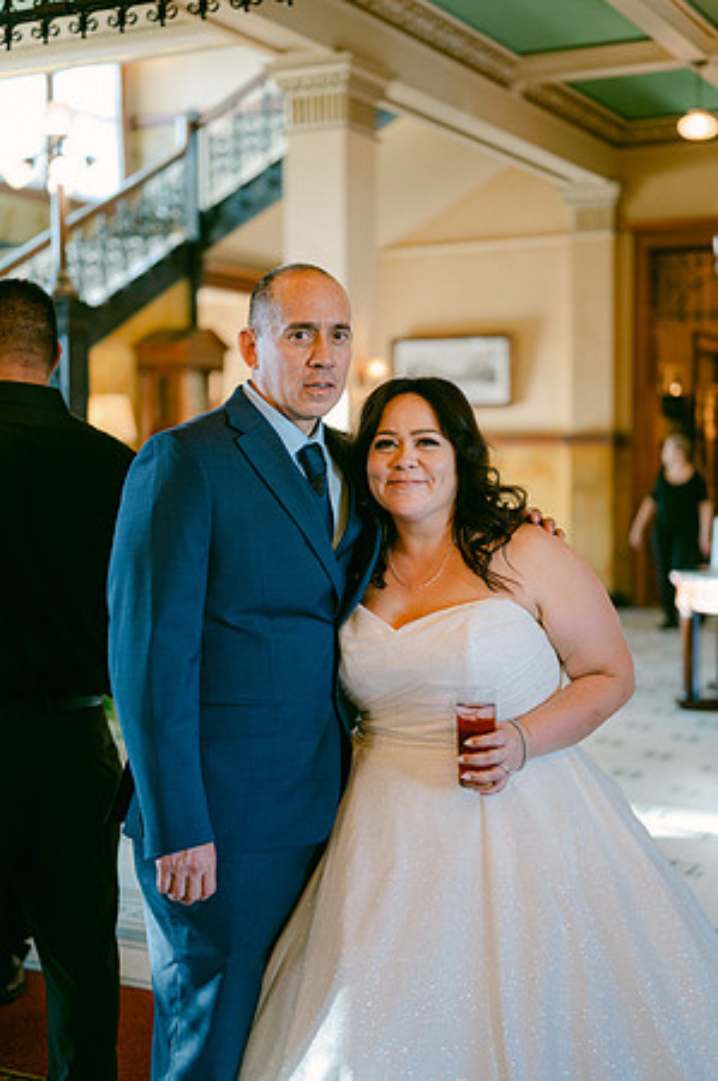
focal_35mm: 50
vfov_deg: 39.6
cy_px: 540
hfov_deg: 26.9
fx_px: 1499
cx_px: 359
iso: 1250
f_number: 1.8
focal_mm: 50
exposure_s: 1/125
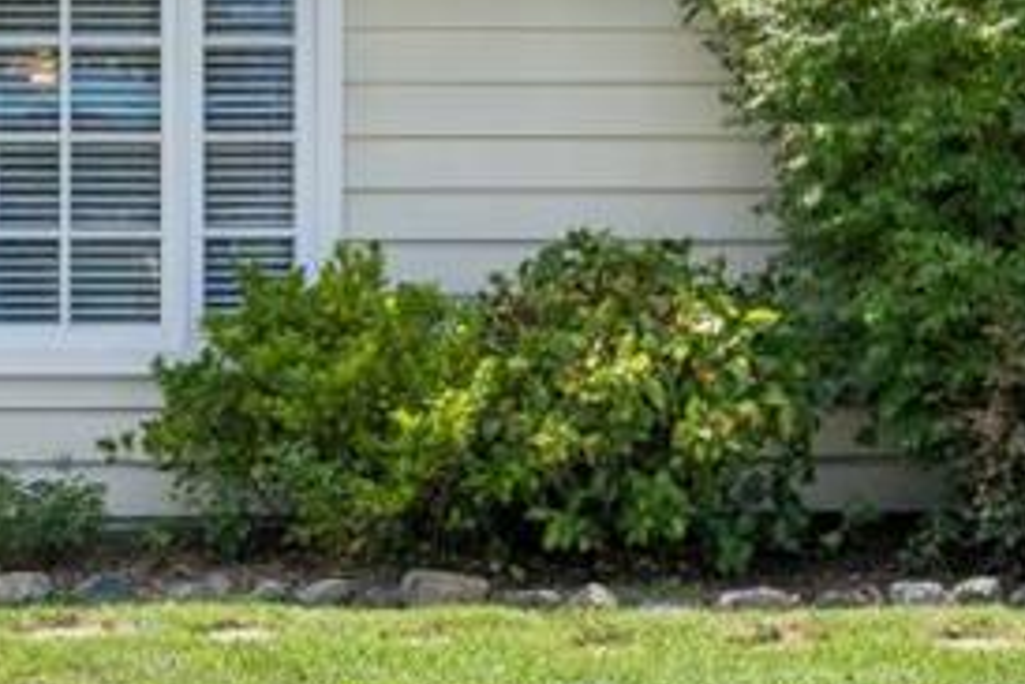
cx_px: 161
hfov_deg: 18.7
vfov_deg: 12.7
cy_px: 321
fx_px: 3066
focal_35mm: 108
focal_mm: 20.5
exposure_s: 1/250
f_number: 9
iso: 250
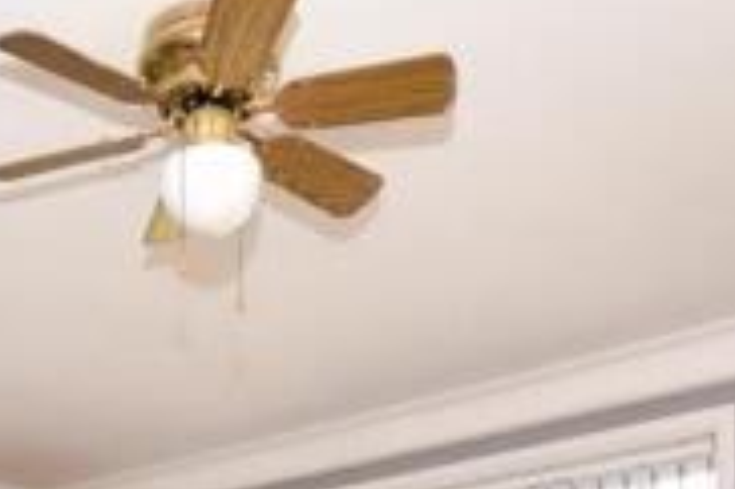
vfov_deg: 19.3
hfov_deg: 35.4
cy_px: 863
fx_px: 1101
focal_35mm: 54
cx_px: 121
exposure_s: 1/60
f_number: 9
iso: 400
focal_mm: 10
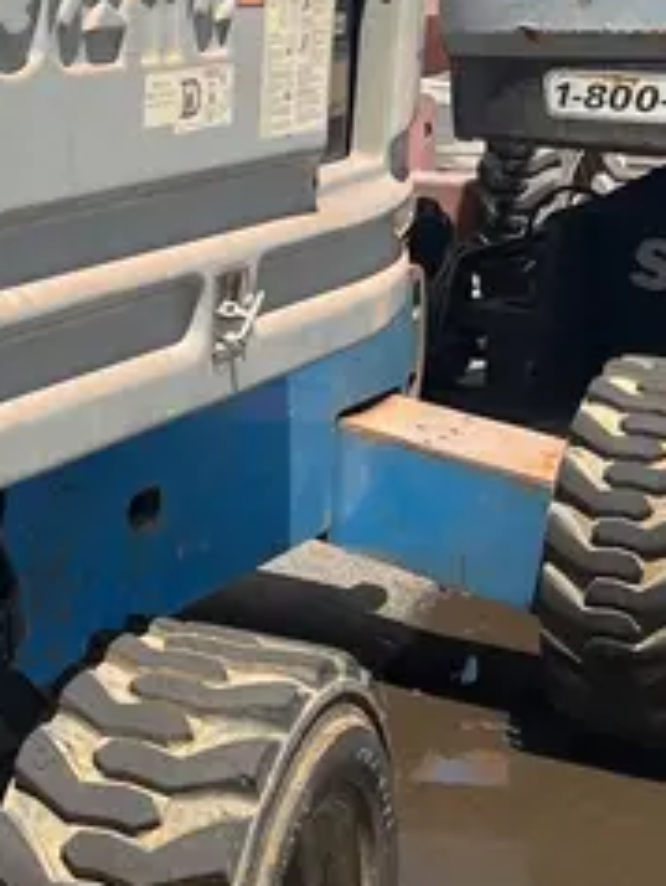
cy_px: 177
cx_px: -268
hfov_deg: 17.1
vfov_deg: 24.0
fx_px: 2049
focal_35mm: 80
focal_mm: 5.1
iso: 50
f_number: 1.6
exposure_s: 1/2755
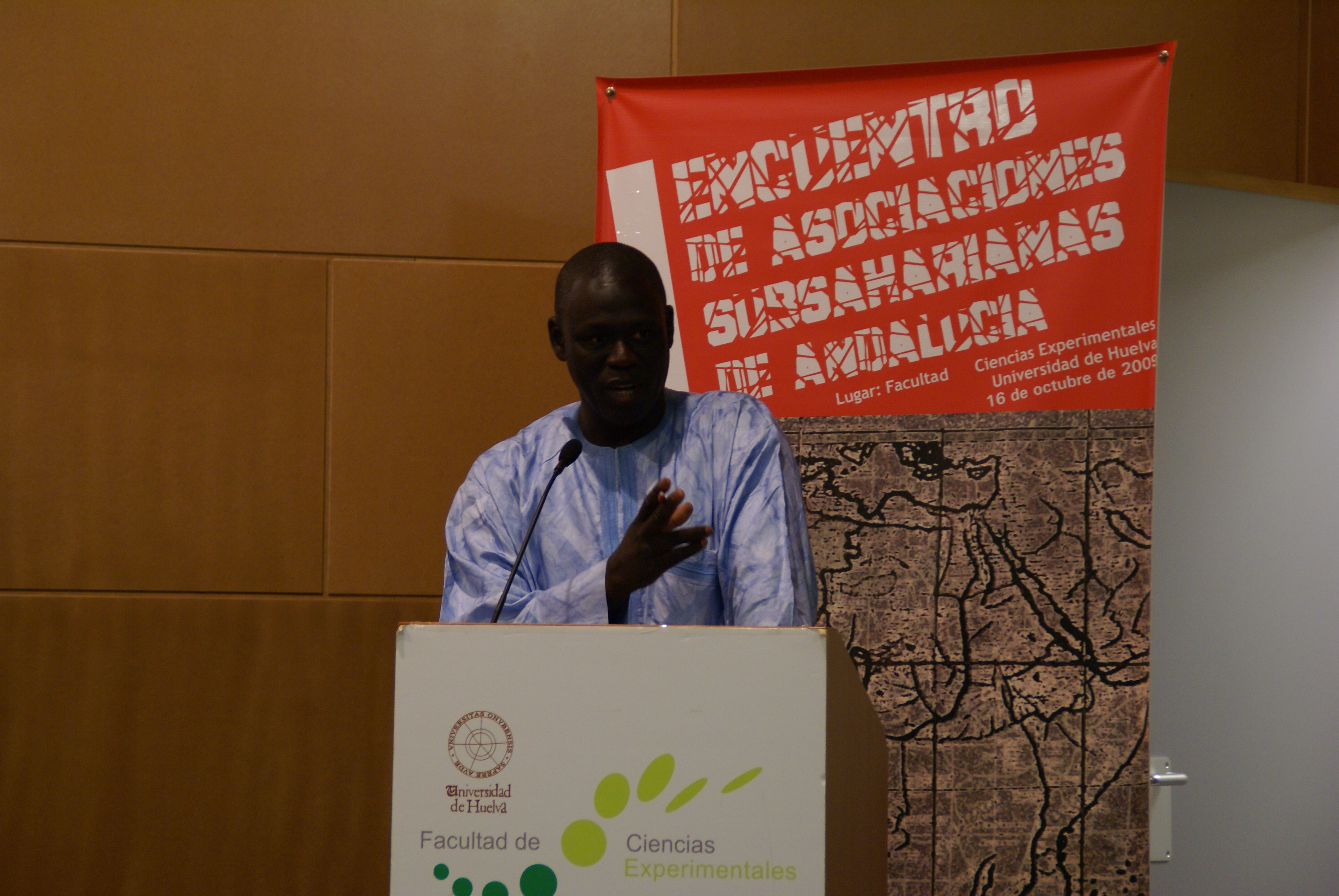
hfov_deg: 13.7
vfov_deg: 9.2
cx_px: 670
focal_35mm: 150
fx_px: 5586
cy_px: 448
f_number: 5.6
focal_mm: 100
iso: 400
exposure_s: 1/13
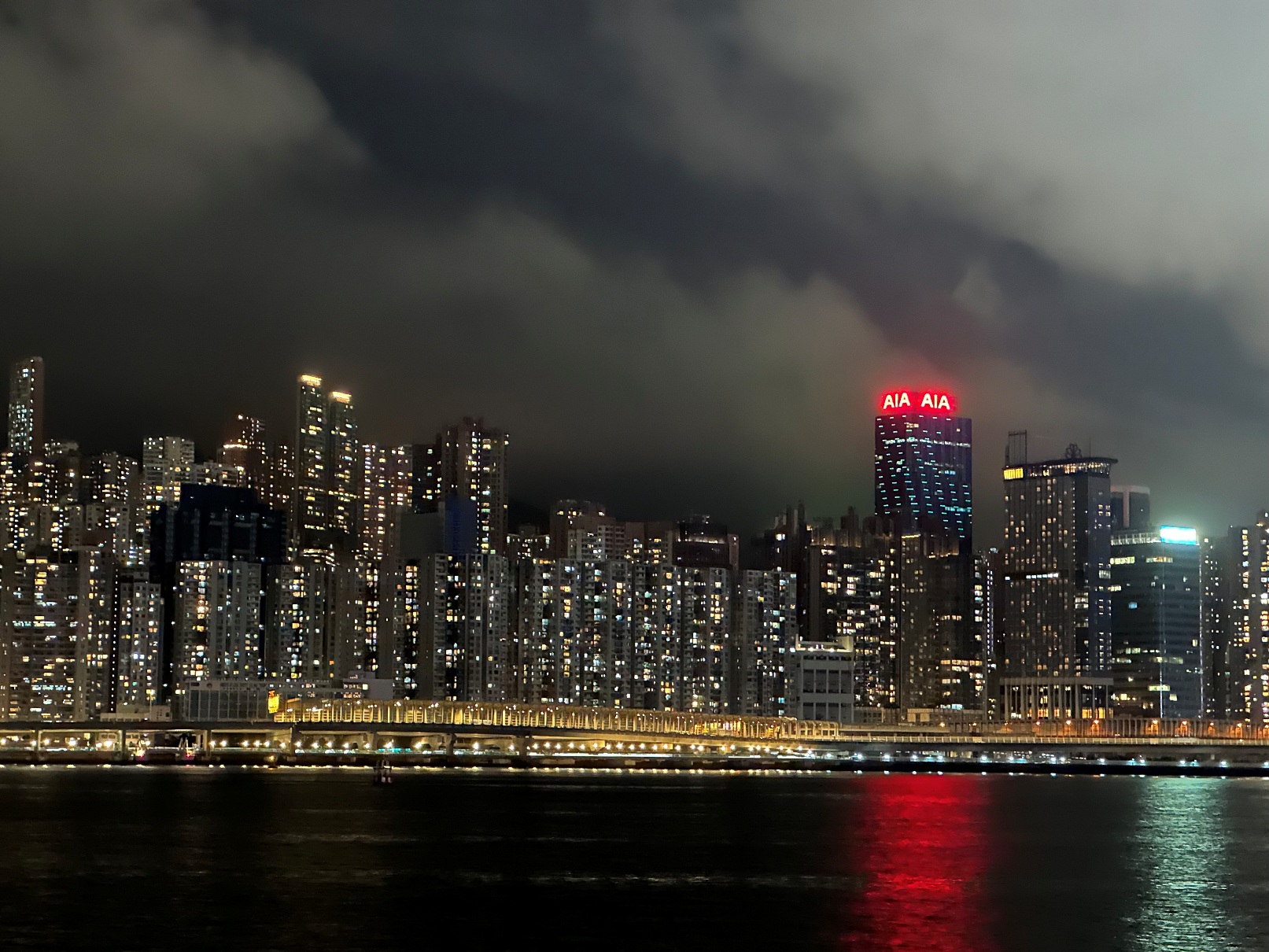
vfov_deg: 19.1
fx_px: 2823
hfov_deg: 25.3
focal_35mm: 77
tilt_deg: +5.5
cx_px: 634
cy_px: 476
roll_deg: -1.0
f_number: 2.8
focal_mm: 9
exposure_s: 1/8
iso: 1250
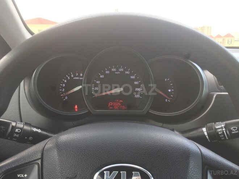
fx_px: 200
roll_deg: +0.0
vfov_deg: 48.2
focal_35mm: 29
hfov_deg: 61.7
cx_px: 120
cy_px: 90
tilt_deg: -13.9
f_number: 2.2
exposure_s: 1/100
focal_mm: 4.15
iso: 50
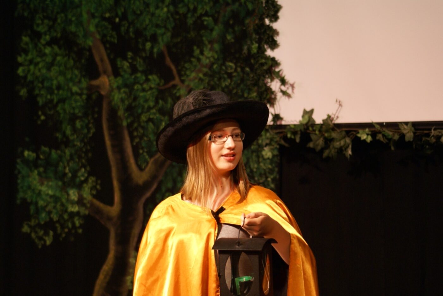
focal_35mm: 150
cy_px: 148
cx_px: 222
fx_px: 1848
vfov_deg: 9.2
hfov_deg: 13.7
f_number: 4.5
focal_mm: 100
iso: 400
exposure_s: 1/25
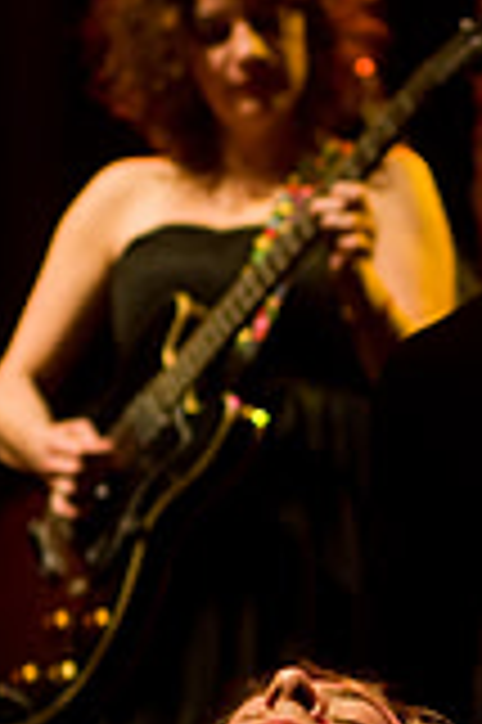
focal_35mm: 294
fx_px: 5917
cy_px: 706
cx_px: 520
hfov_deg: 4.7
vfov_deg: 7.0
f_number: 2.8
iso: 640
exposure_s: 1/200
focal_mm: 70
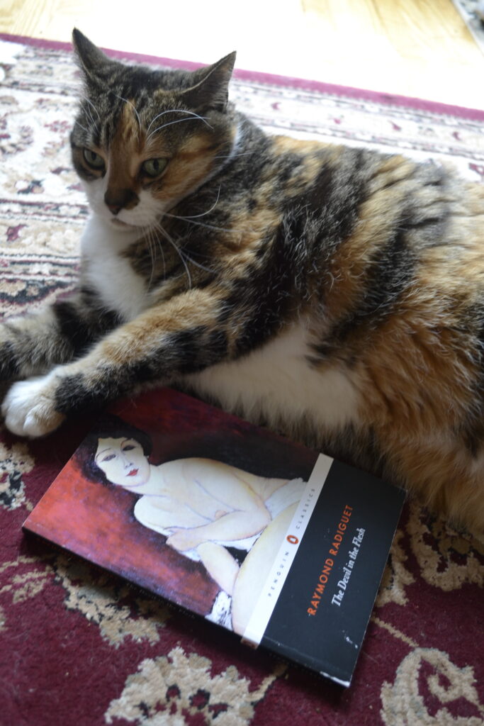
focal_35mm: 33
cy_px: 363
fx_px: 665
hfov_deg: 40.0
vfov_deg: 57.2
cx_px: 242
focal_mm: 22
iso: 400
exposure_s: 1/10
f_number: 3.8
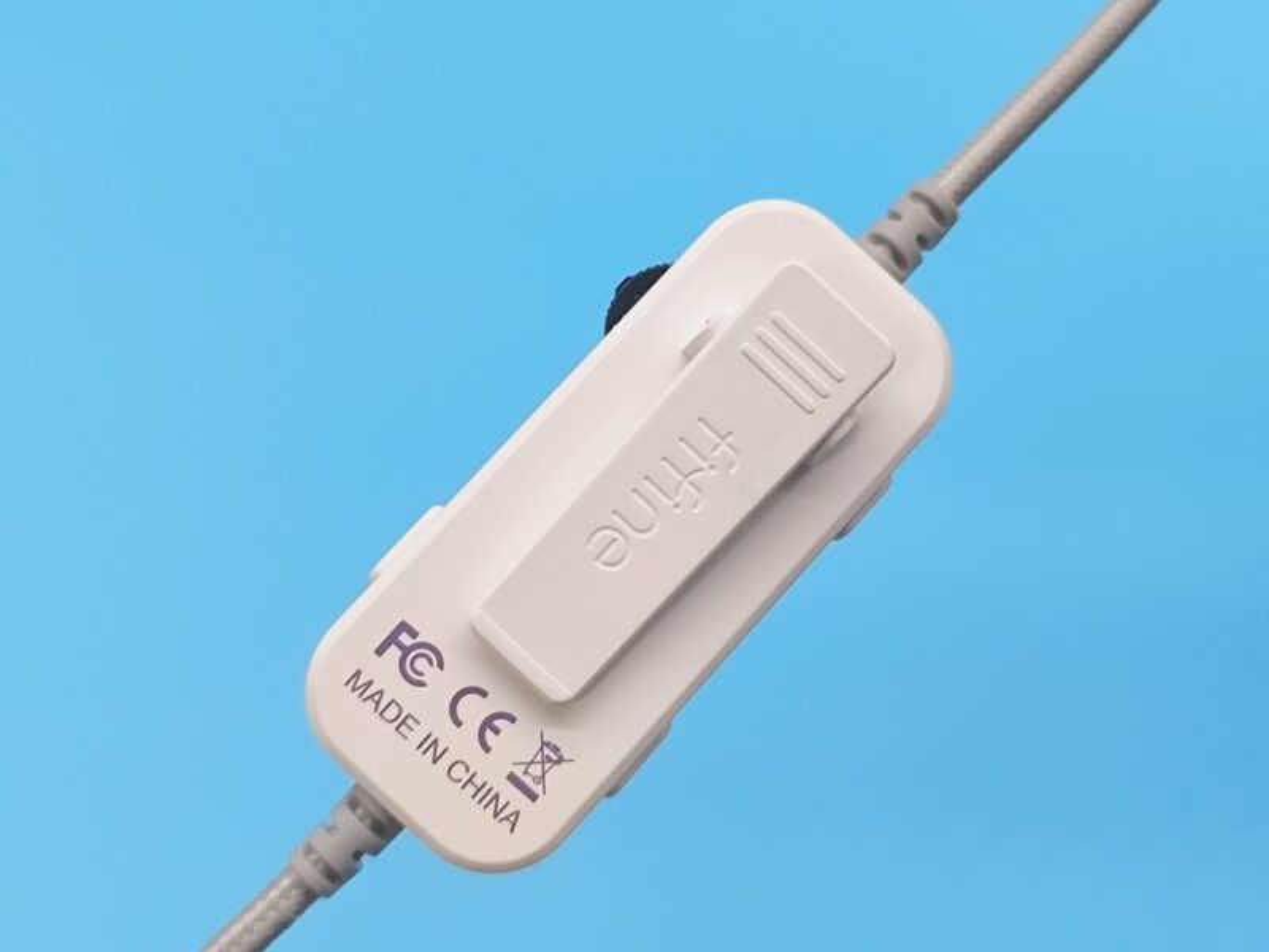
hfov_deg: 50.1
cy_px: 476
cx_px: 634
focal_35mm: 37
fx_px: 1356
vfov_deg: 38.7
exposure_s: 1/100
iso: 160
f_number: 1.65
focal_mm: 6.14
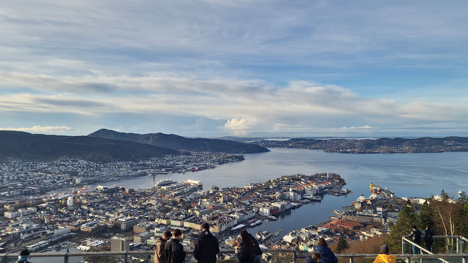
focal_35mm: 26
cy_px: 137
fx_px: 323
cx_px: 232
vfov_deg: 44.4
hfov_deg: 71.9
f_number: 1.8
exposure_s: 1/662
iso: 50
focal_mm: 6.4
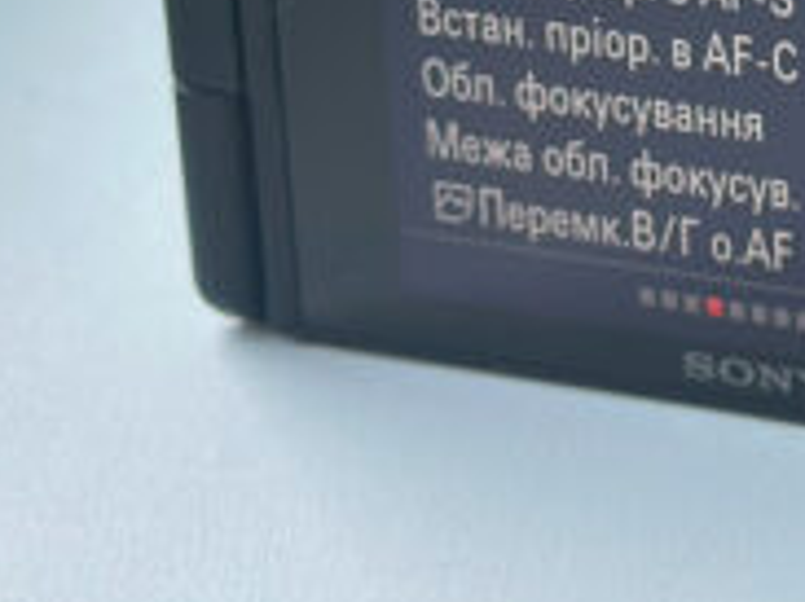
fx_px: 3416
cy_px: -97
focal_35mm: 147
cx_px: 928
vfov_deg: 9.9
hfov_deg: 13.1
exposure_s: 1/135
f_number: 1.78
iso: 80
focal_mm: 6.86
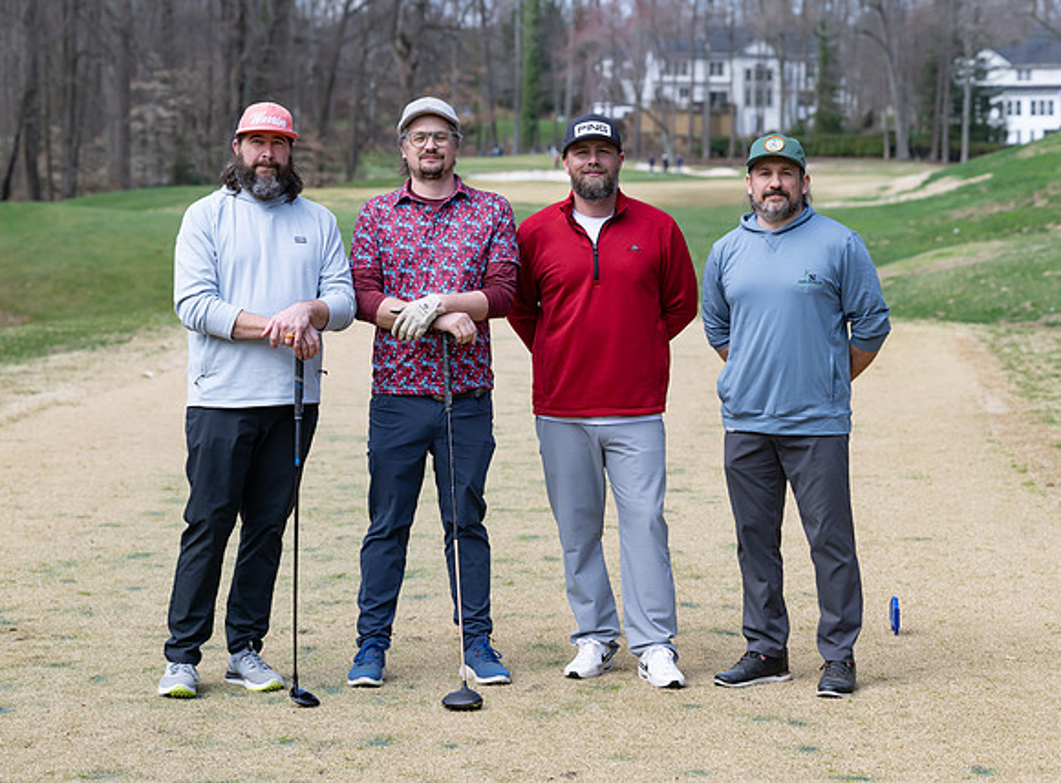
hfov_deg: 17.9
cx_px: 585
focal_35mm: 111
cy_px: 400
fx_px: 3368
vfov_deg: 13.3
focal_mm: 97
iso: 200
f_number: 5
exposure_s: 1/500
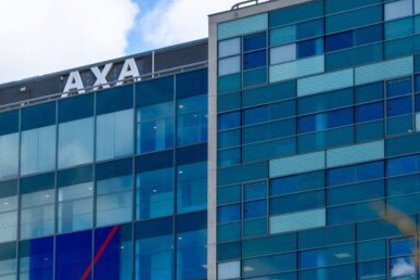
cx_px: 72
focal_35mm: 119
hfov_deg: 17.0
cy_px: 237
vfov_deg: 11.5
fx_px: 1388
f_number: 7.1
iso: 100
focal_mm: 40
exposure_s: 1/500
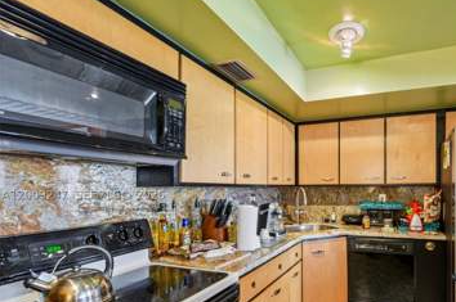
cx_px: 308
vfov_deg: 63.3
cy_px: 193
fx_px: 240
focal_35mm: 19
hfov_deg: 83.7
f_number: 9
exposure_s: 1/2
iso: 200
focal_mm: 14
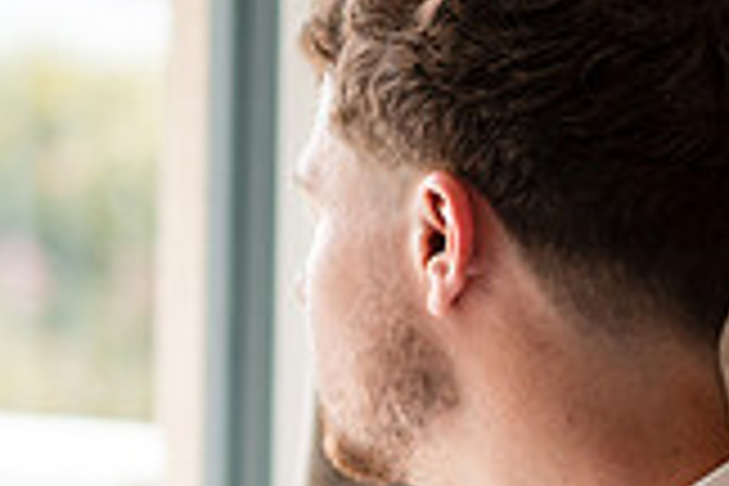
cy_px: 682
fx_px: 5933
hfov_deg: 7.0
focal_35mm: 293
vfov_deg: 4.7
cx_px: 500
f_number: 1.8
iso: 160
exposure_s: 1/500
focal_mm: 55
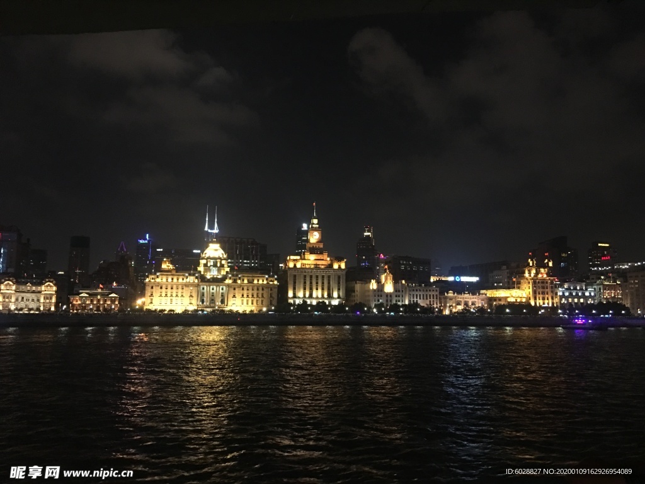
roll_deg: -0.8
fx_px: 540
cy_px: 242
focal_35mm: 29
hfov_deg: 61.7
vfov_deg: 48.2
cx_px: 322
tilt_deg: +7.7
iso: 160
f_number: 2.2
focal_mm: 4.15
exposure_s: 1/8
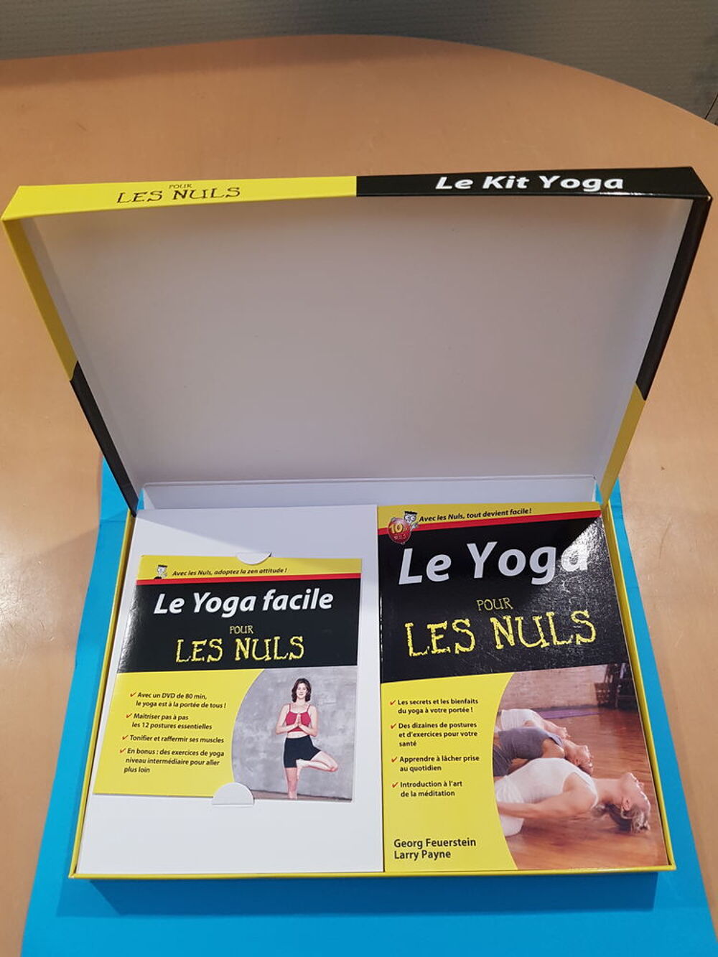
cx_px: 359
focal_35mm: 26
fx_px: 719
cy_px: 478
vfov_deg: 67.3
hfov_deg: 53.1
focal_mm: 4.2
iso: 160
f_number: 1.7
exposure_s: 1/25
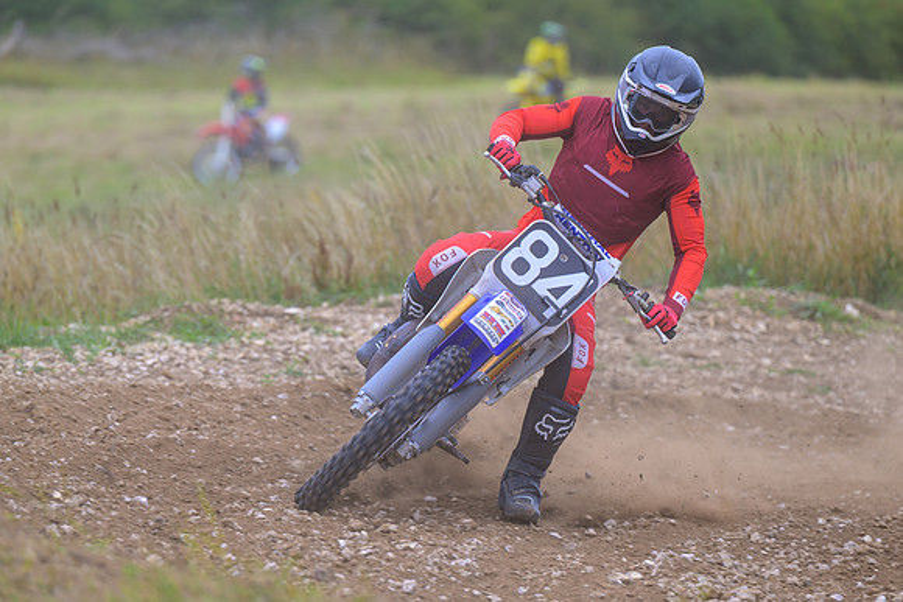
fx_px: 6434
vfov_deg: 5.4
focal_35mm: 256
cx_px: 494
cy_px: 386
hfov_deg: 8.0
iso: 64
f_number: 3.5
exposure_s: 1/320
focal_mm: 200
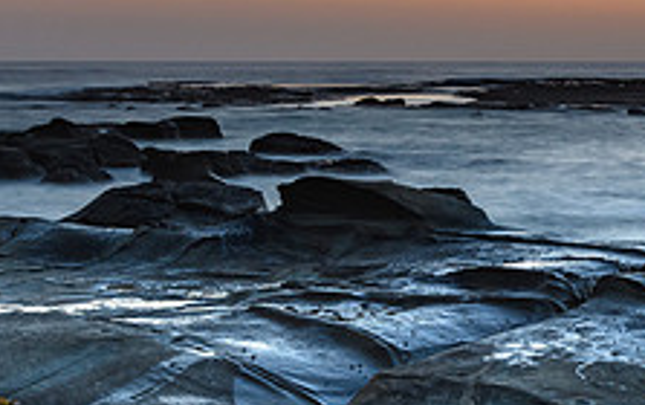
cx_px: 648
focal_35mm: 99
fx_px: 1742
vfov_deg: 13.2
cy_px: 253
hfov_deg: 20.3
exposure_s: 6
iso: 400
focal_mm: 24
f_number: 6.3
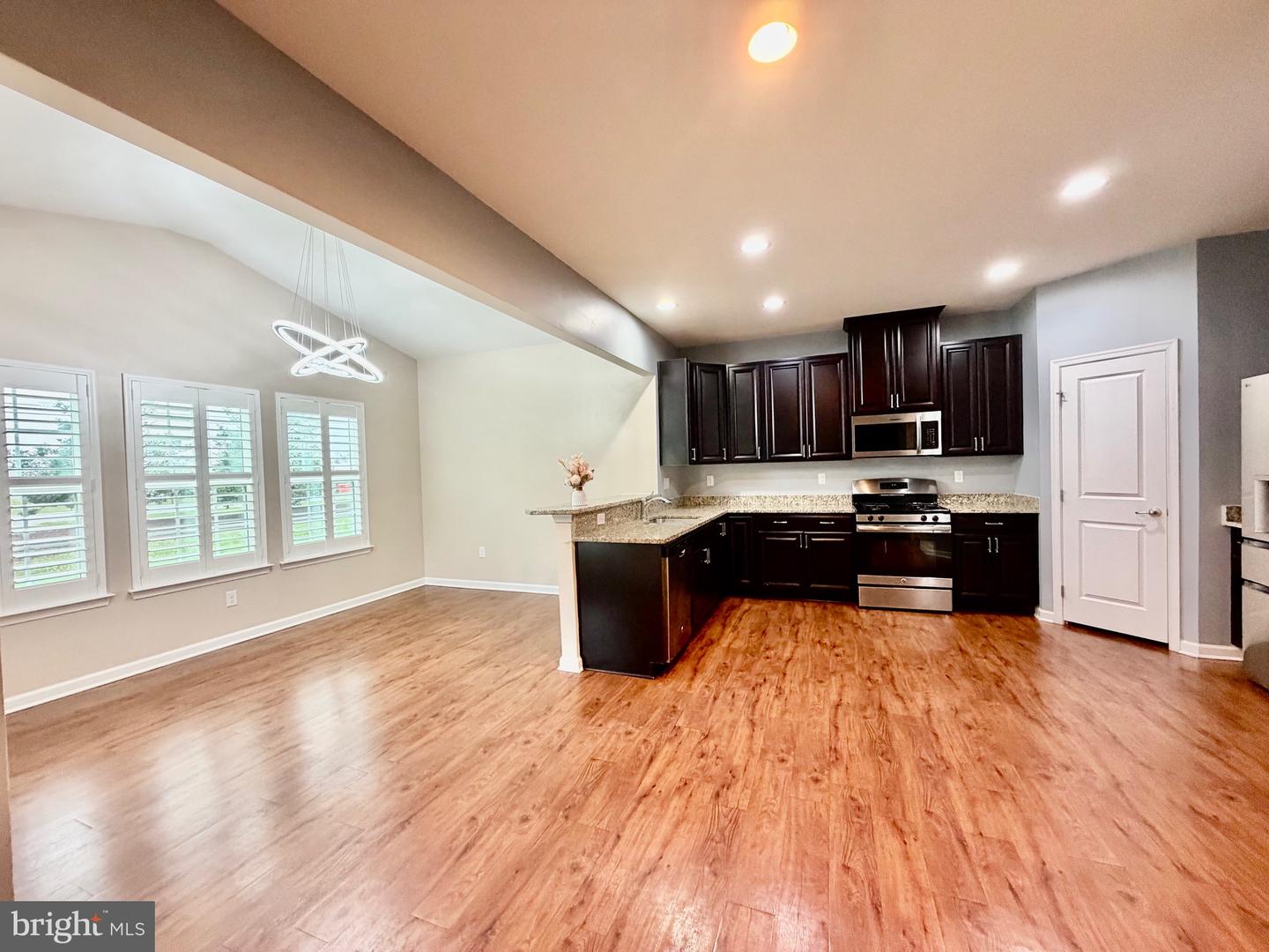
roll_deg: +2.3
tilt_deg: -1.0
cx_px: 634
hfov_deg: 102.1
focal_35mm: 14
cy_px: 476
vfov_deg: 85.7
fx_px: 513
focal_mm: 2.22
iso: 320
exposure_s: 1/60
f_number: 2.2
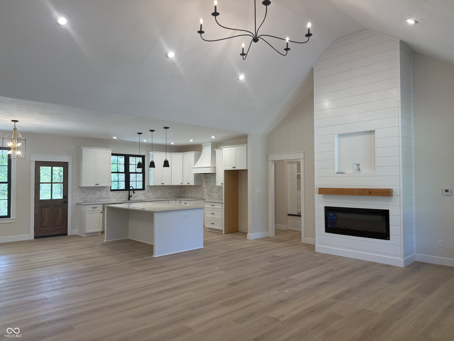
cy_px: 170
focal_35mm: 24
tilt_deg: +0.7
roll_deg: +0.2
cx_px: 227
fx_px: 315
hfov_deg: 71.6
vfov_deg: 56.8
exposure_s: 1/148
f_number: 1.78
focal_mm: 6.76
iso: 100
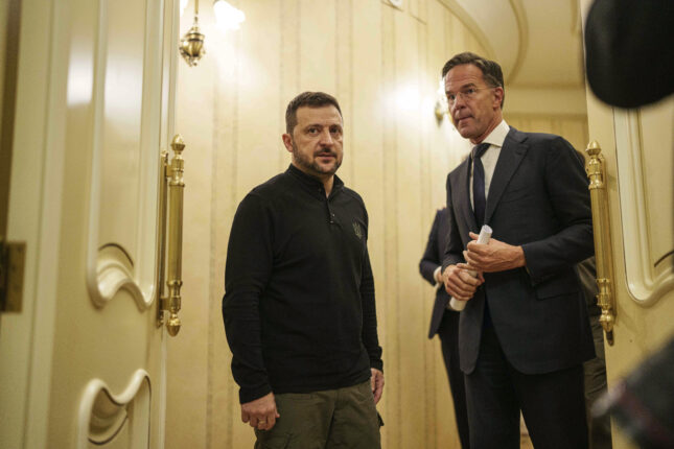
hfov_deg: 54.4
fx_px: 655
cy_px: 224
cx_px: 337
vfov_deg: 37.9
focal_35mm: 35
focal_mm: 35
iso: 2000
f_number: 1.4
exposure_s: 1/640
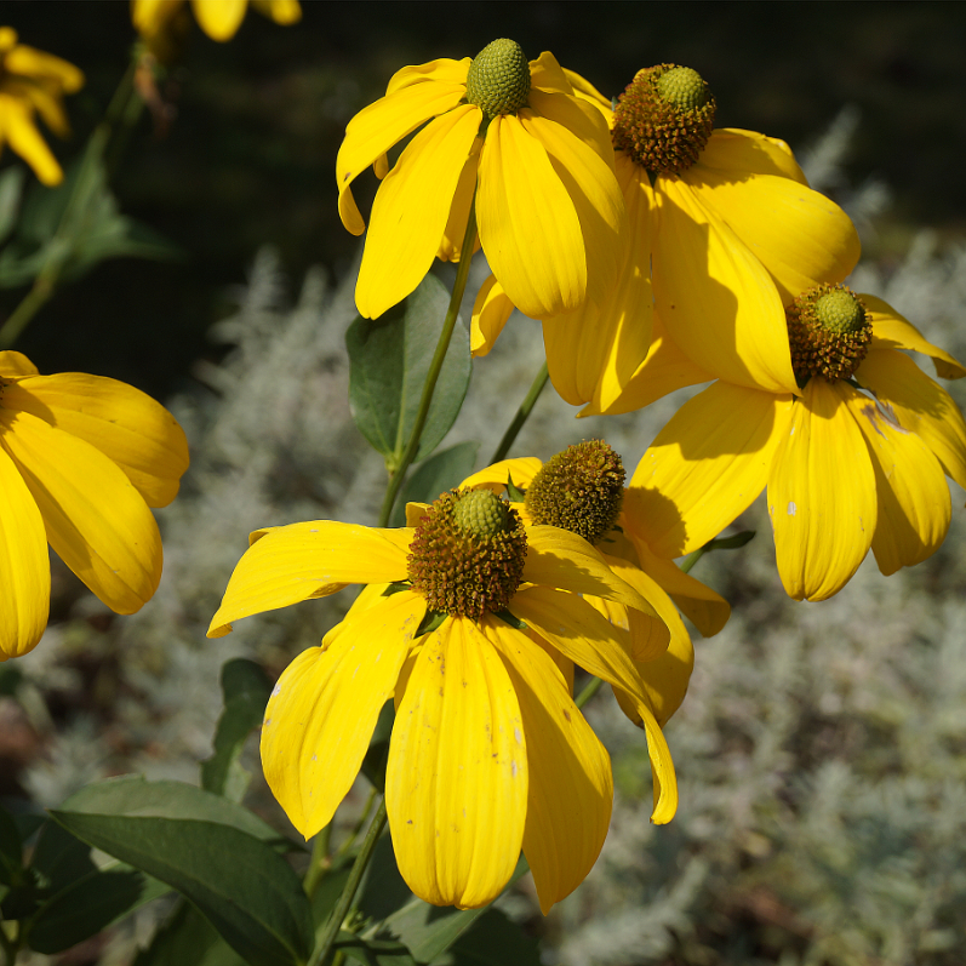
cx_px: 473
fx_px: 3031
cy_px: 484
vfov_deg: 18.1
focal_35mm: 96
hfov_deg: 18.1
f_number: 8
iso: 100
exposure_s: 1/320
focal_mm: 50
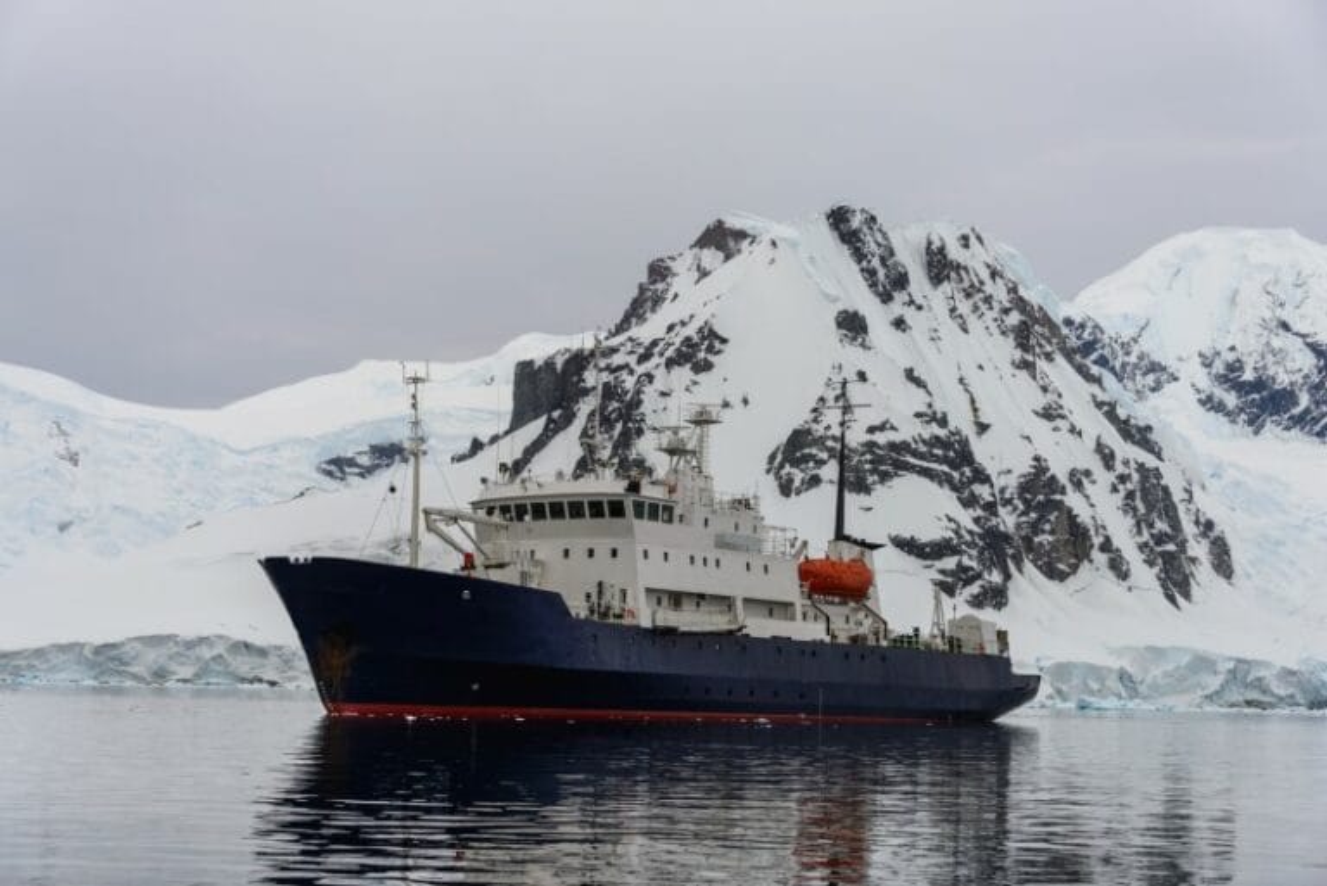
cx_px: 664
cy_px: 443
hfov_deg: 35.6
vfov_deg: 24.2
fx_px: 2065
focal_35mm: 56
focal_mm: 56
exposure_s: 1/1000
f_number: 5.6
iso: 100
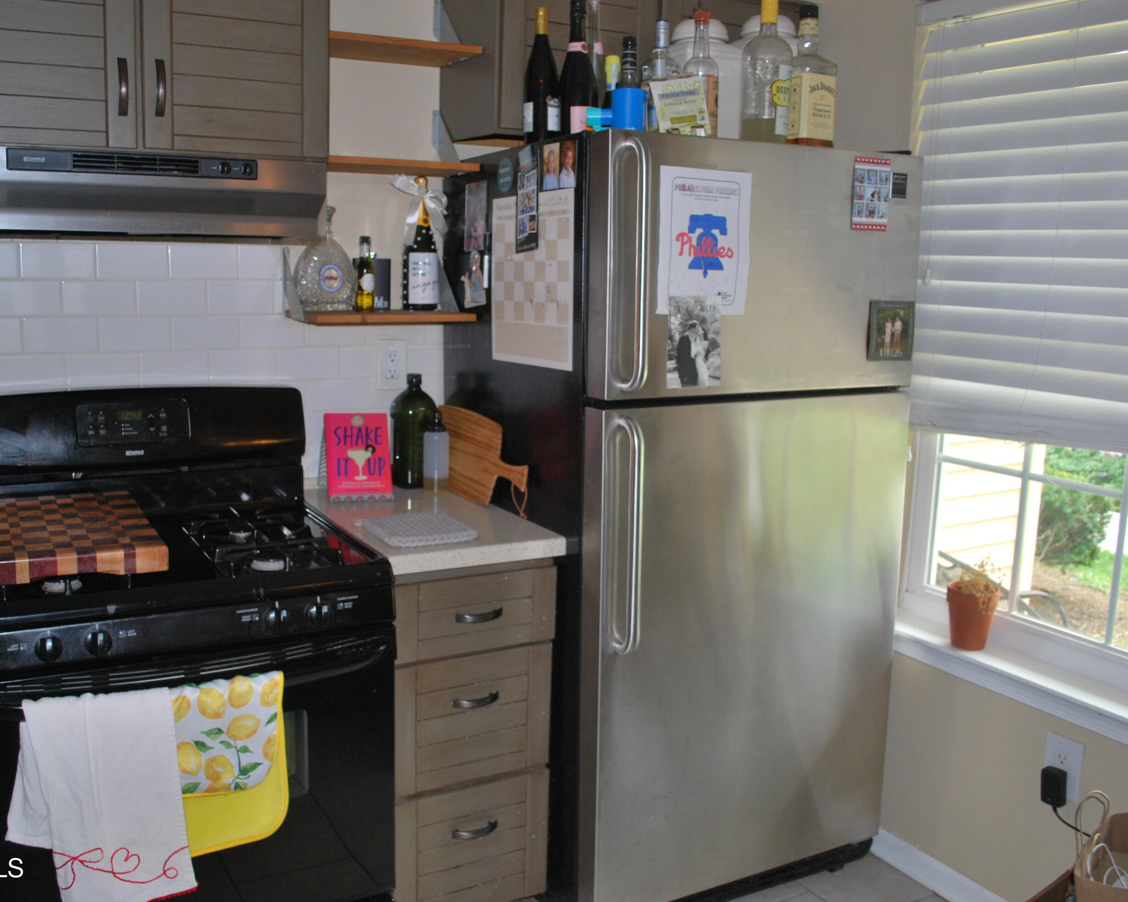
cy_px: 449
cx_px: 498
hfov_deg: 57.0
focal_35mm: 31
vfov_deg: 47.1
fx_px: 1035
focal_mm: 18
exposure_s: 1/60
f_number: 3.5
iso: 200
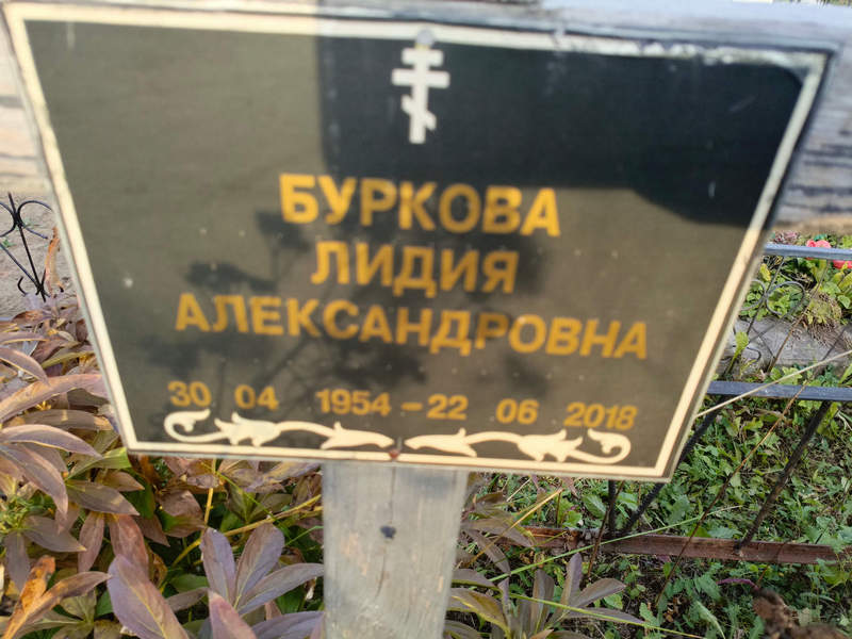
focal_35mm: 25
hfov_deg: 69.4
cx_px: 426
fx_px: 615
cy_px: 320
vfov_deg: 54.9
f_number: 1.69
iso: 121
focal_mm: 4.76
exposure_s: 1/100
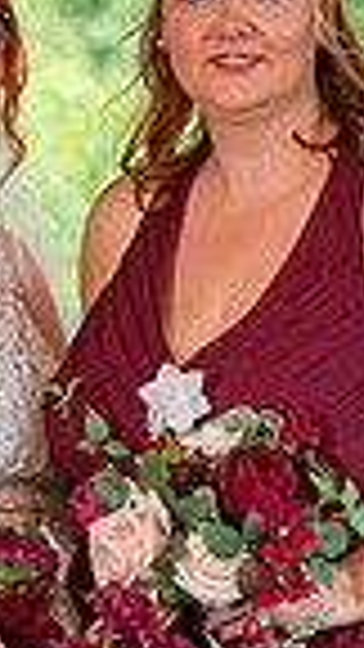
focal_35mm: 326
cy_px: 337
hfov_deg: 3.7
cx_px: 118
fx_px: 5594
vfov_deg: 6.6
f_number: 2.8
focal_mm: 70
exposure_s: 1/500
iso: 800
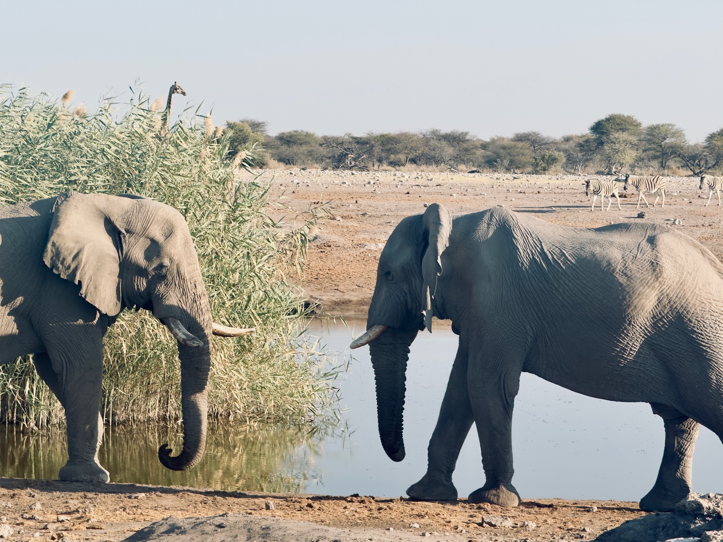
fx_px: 2506
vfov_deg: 12.3
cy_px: 271
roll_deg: -1.0
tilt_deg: -3.0
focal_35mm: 120
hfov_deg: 16.4
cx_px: 362
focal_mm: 15.66
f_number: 2.8
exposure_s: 1/914
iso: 50
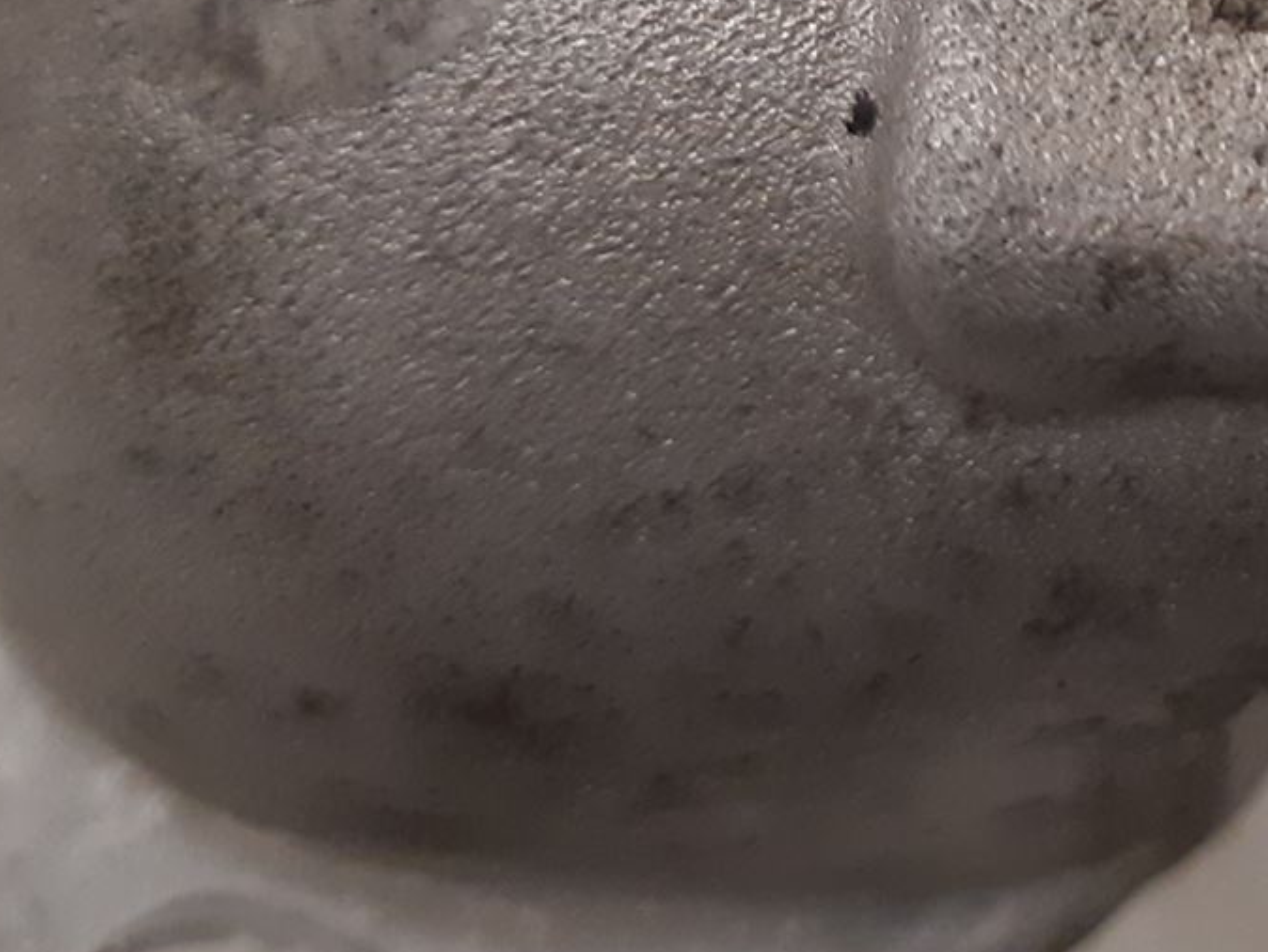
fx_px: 2895
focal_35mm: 79
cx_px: 1629
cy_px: -359
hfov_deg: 22.3
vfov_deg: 17.3
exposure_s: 1/33
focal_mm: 3.93
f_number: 1.7
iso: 200
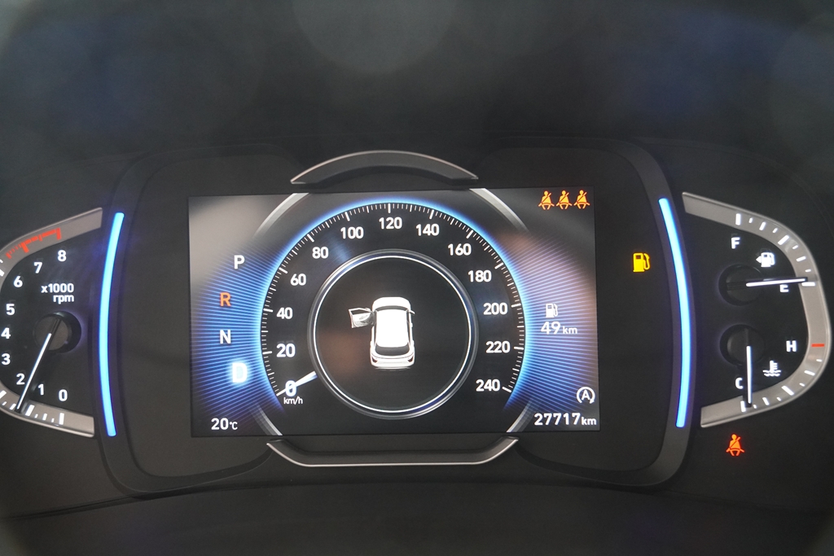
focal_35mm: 40
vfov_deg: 33.0
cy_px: 278
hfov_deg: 47.9
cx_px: 417
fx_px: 938
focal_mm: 27
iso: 2000
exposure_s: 1/160
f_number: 2.8
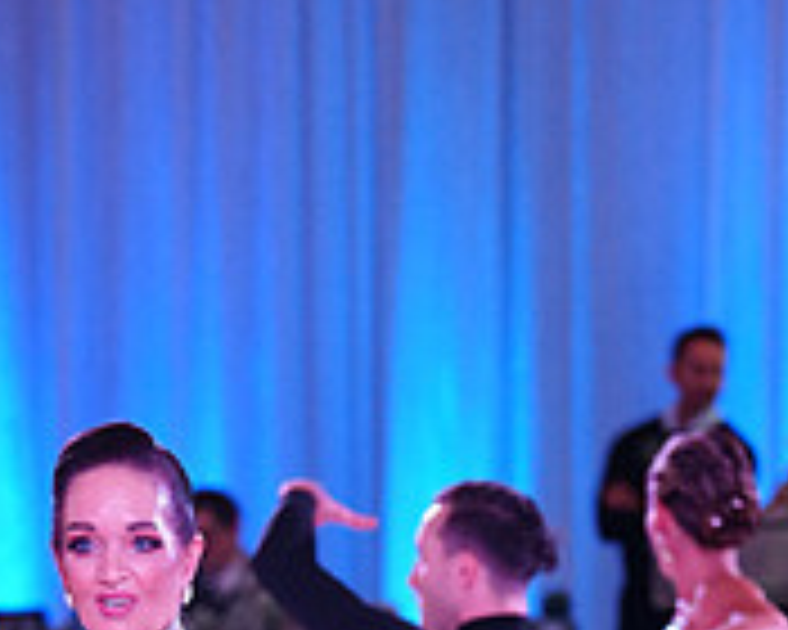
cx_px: -20
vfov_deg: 4.9
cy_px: 1256
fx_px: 7253
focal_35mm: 311
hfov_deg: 6.2
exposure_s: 1/500
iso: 2000
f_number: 2.8
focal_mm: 100
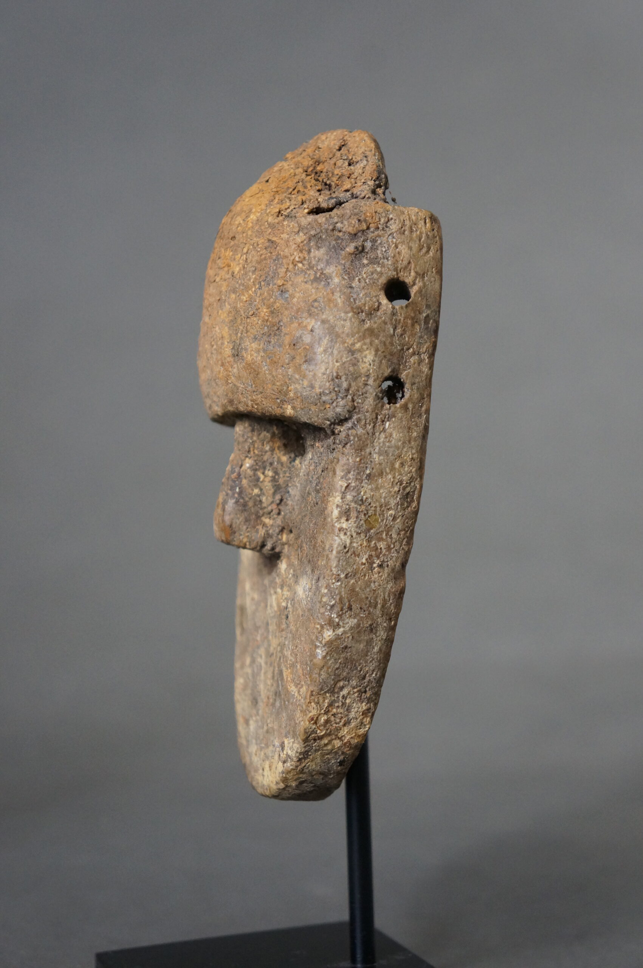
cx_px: 322
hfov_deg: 22.0
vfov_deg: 32.7
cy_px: 484
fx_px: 1651
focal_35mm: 62
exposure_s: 1/160
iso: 1600
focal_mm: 41
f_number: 4.5
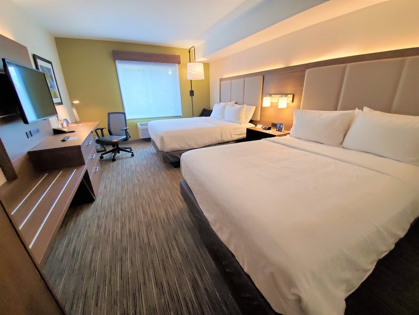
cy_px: 158
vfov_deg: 89.9
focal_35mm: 13
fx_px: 157
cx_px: 210
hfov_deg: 106.2
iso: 200
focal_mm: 1.8
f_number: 2.2
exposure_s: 1/59
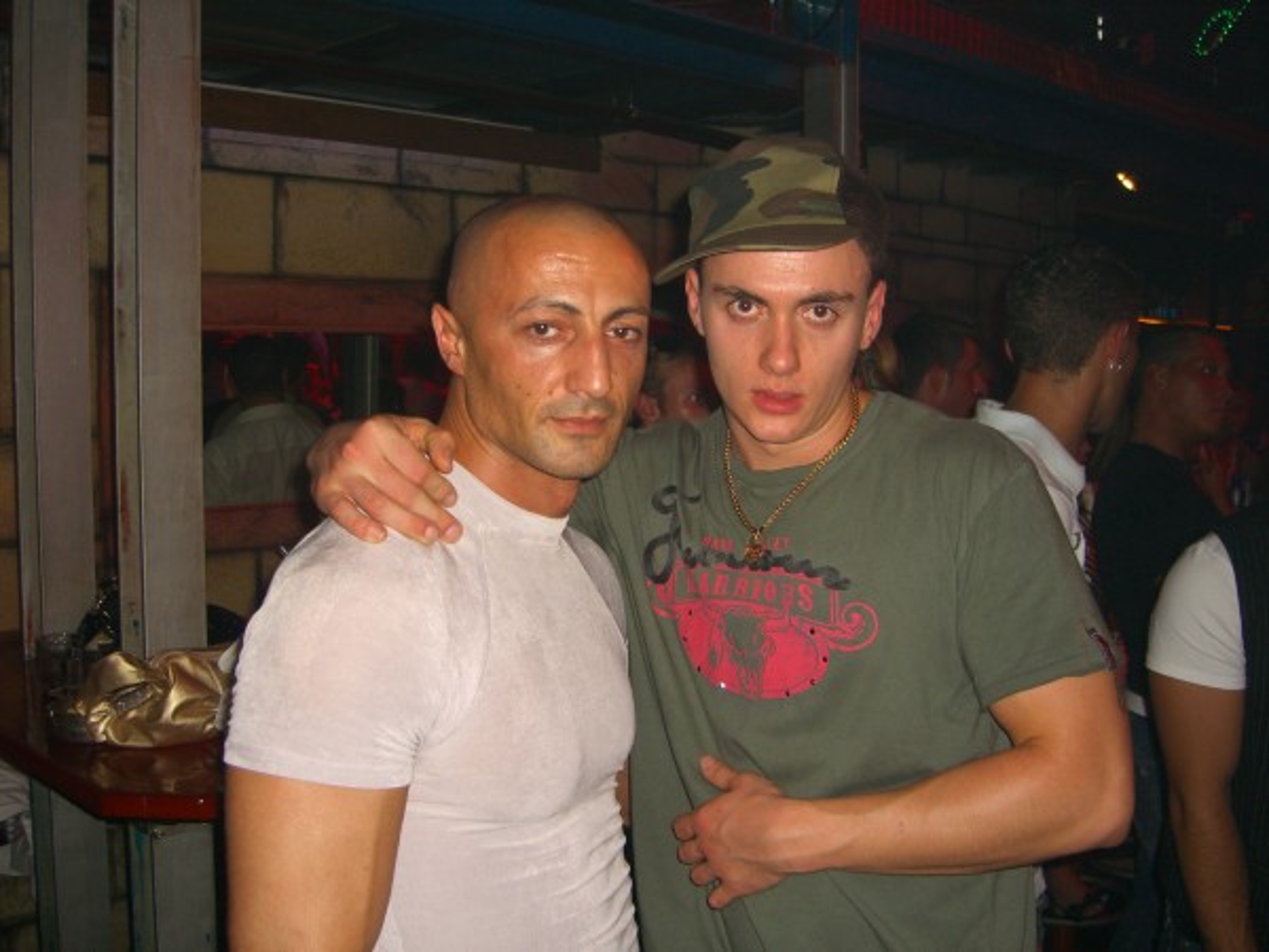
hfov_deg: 49.0
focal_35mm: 38
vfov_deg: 37.7
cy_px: 476
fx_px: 1393
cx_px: 634
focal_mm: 7.9
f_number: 2.8
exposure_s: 1/60
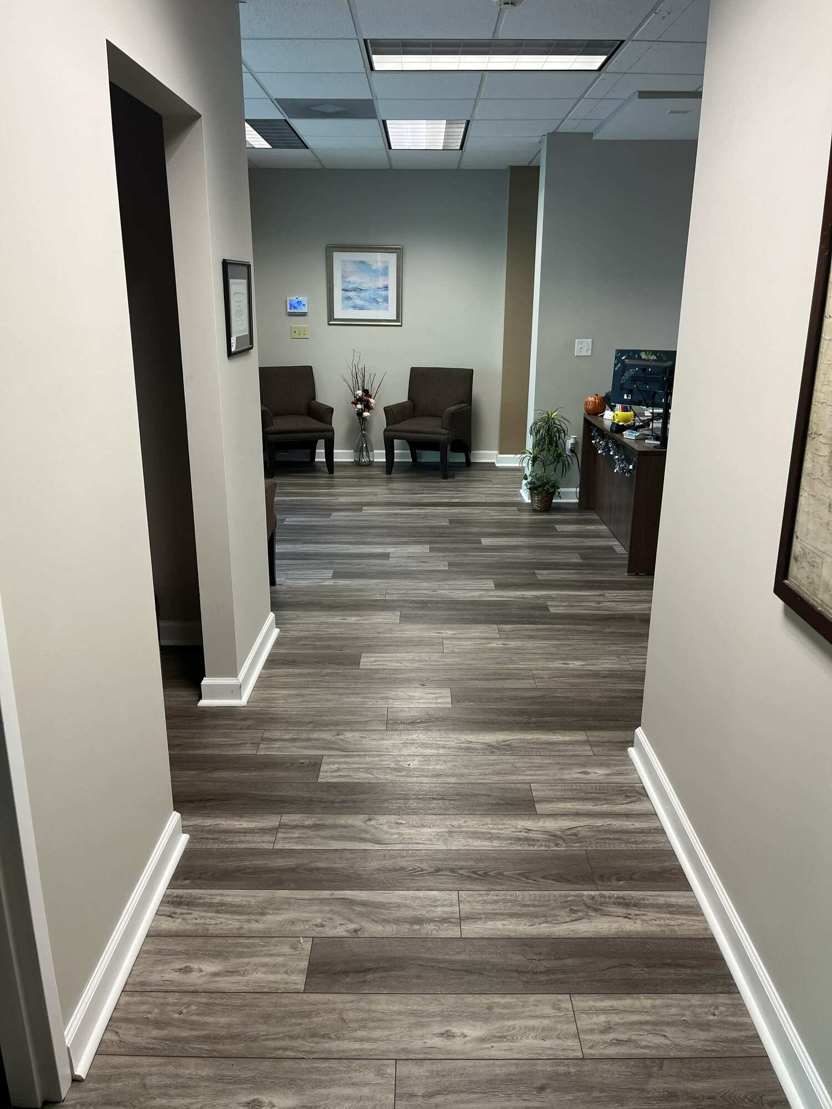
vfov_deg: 67.3
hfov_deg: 53.1
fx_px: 833
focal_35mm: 26
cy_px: 554
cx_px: 416
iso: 80
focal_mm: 5.1
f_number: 1.6
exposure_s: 1/64
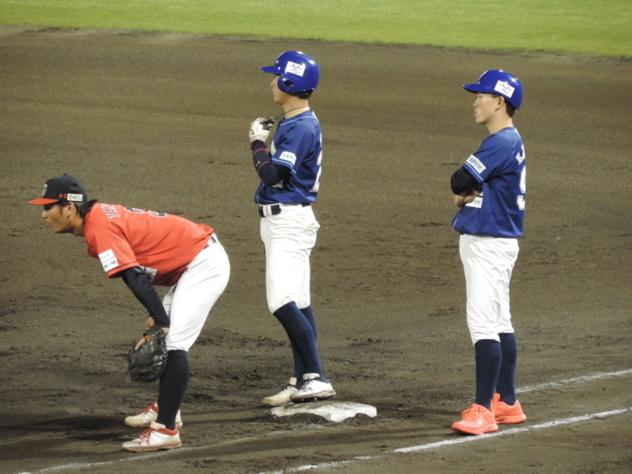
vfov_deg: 2.7
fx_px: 10042
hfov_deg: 3.6
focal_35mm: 550
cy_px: 237
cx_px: 316
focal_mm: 98.1
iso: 800
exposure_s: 1/40
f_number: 4.9
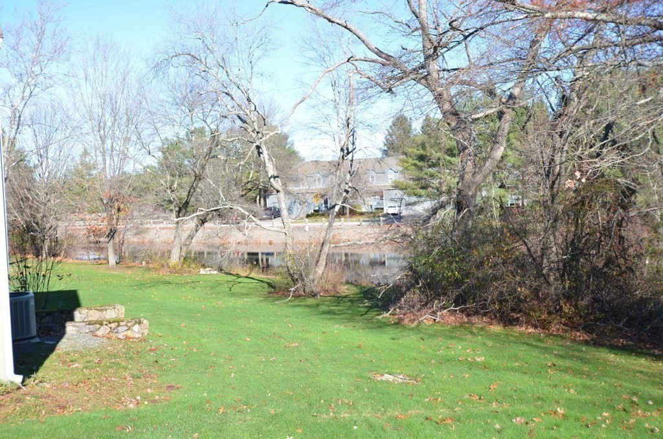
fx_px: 662
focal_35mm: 36
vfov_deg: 36.7
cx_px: 332
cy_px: 220
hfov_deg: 53.2
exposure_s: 1/100
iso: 200
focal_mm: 24
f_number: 9
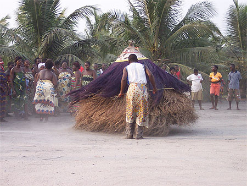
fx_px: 635
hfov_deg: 22.0
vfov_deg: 16.6
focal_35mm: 89
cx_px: 124
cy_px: 93
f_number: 4.1
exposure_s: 1/180
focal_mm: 18.7
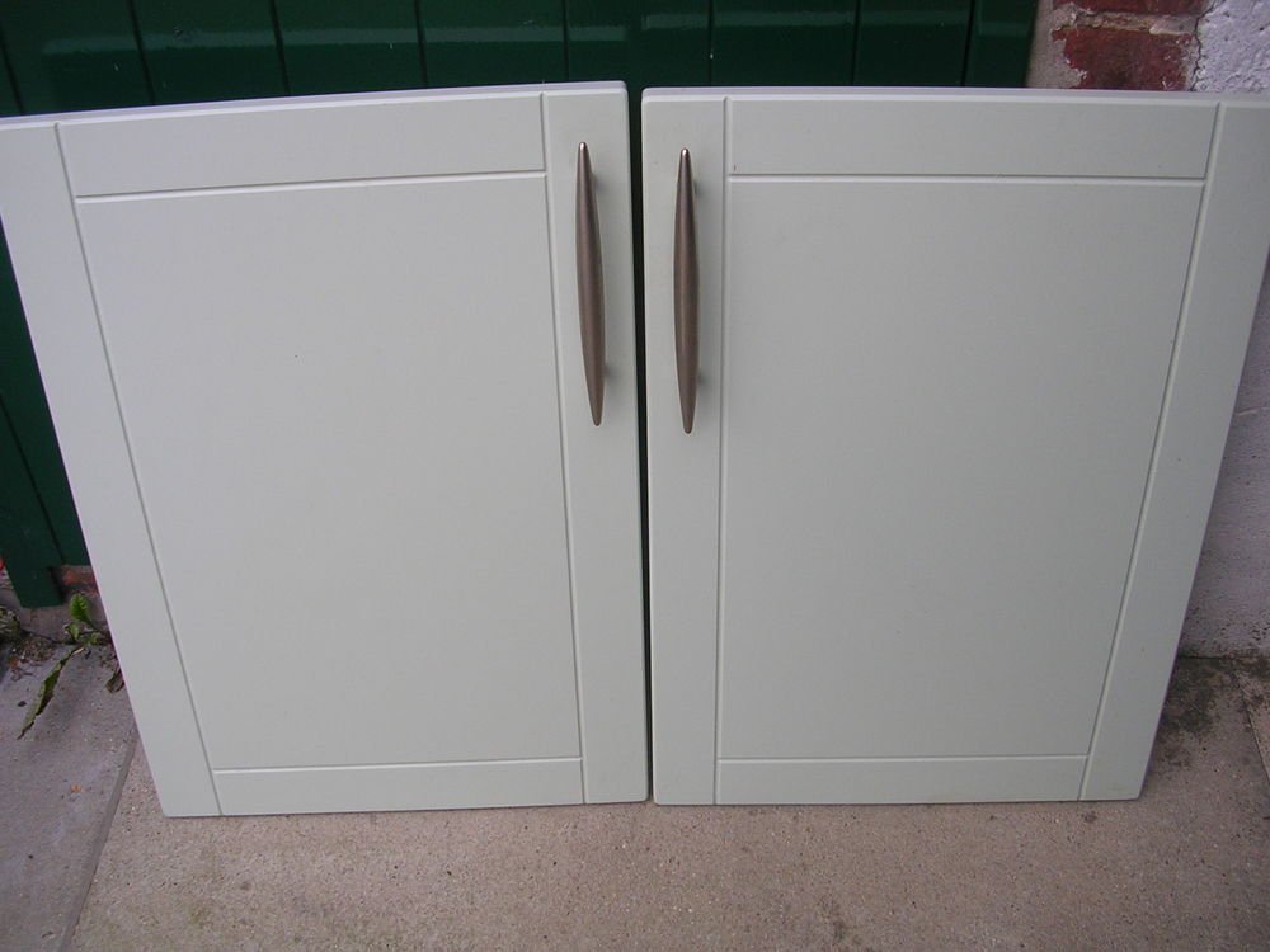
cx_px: 635
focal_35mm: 38
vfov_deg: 37.7
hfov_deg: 49.0
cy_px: 476
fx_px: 1394
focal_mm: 5.8
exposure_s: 1/162
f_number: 2.8
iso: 50
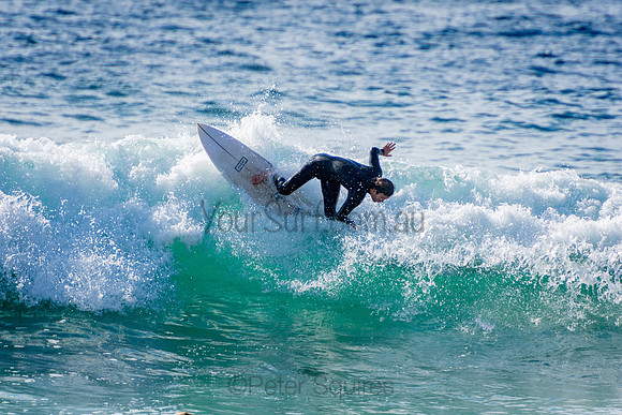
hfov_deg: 3.4
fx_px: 10369
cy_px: 208
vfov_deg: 2.3
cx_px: 311
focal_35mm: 600
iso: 280
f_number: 5.6
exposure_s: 1/2000
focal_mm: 400
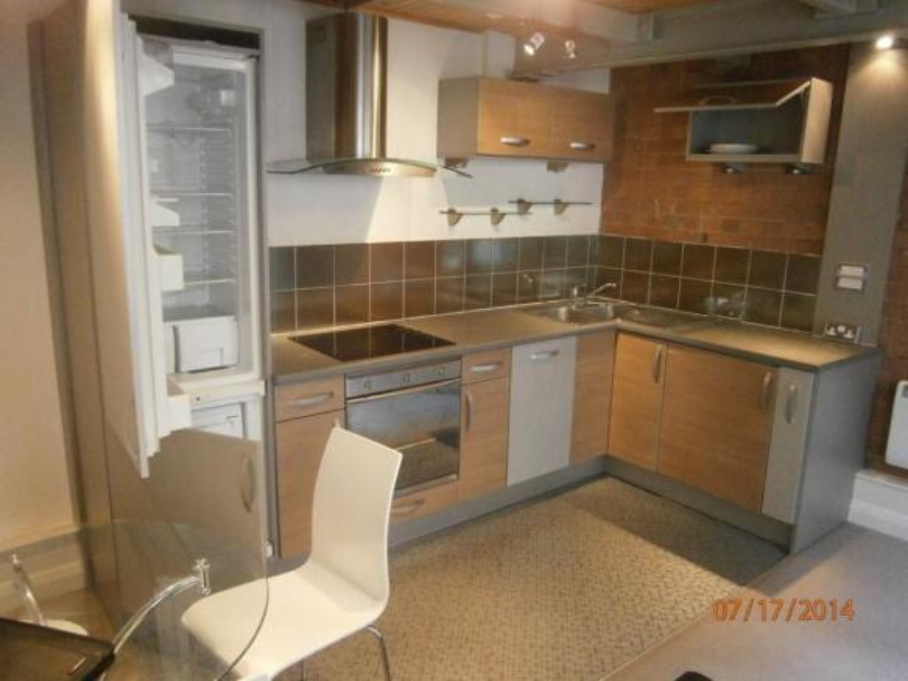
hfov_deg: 67.3
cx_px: 454
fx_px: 682
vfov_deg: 53.0
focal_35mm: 26
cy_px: 340
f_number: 2.8
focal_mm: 4.7
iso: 800
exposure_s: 1/40
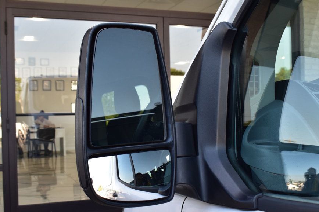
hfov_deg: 42.8
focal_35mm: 46
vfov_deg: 29.2
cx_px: 156
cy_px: 114
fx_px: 407
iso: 400
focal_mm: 26
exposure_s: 1/80
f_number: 8
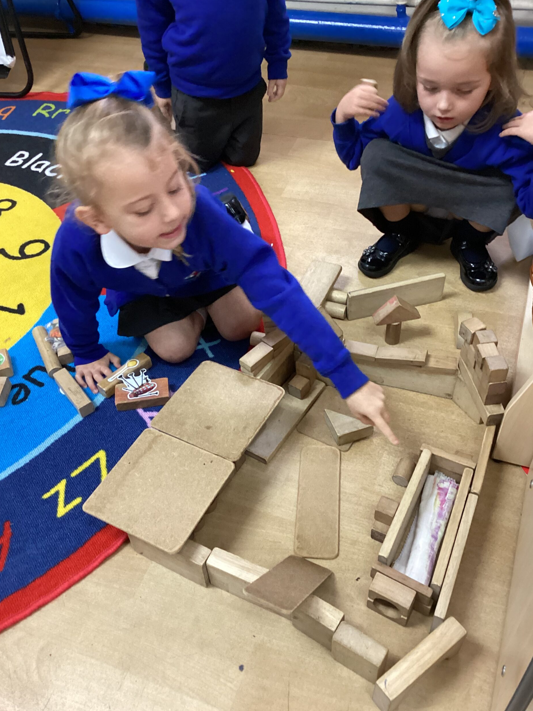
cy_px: 363
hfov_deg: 44.2
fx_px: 657
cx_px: 267
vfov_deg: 56.8
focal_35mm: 32
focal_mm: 3.3
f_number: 2.4
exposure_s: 1/33
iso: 320
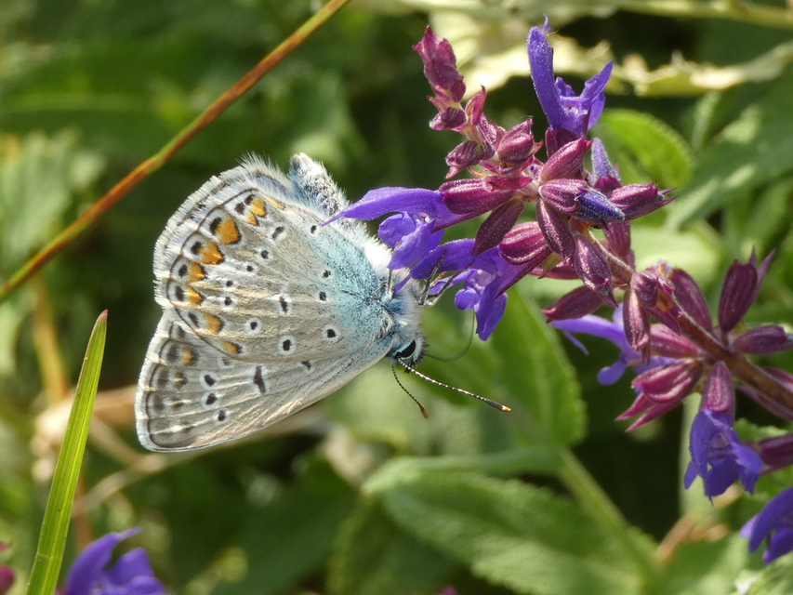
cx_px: 396
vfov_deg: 12.2
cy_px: 298
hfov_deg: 16.1
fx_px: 2795
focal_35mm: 122
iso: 100
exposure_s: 1/80
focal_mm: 21.9
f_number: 5.1
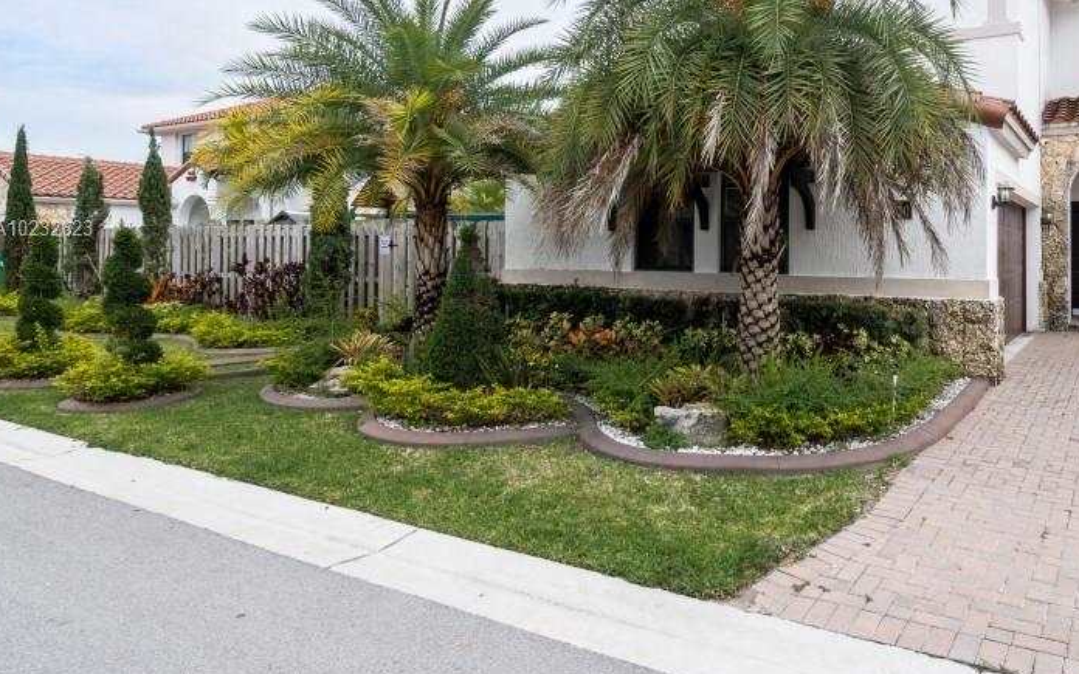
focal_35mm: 25
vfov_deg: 48.9
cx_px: 726
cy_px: 230
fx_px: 728
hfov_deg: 70.8
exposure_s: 1/90
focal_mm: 11
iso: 100
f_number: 11
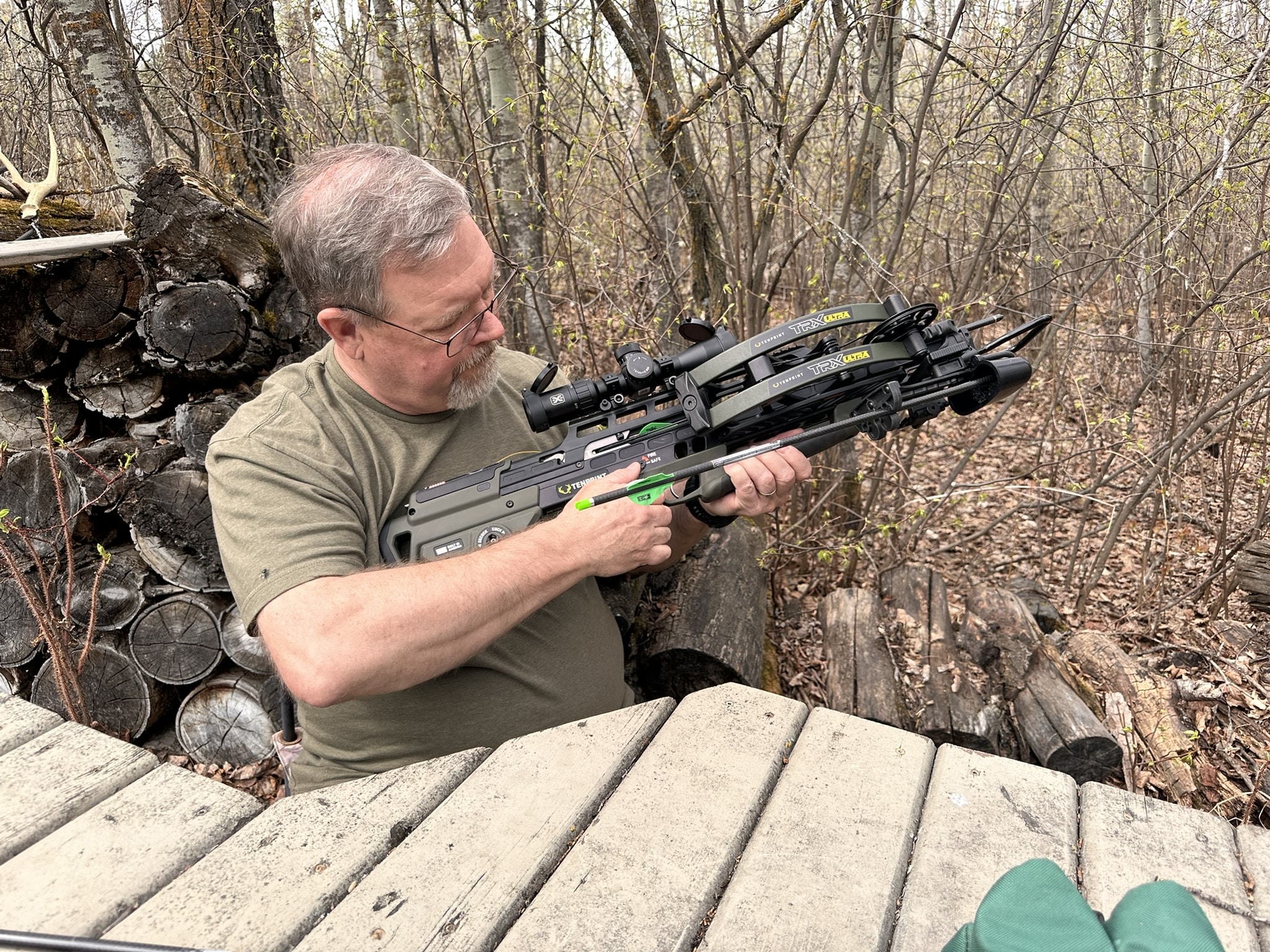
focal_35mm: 24
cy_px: 476
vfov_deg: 56.8
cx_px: 635
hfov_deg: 71.6
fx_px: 881
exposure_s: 1/773
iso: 80
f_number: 1.78
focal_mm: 6.86
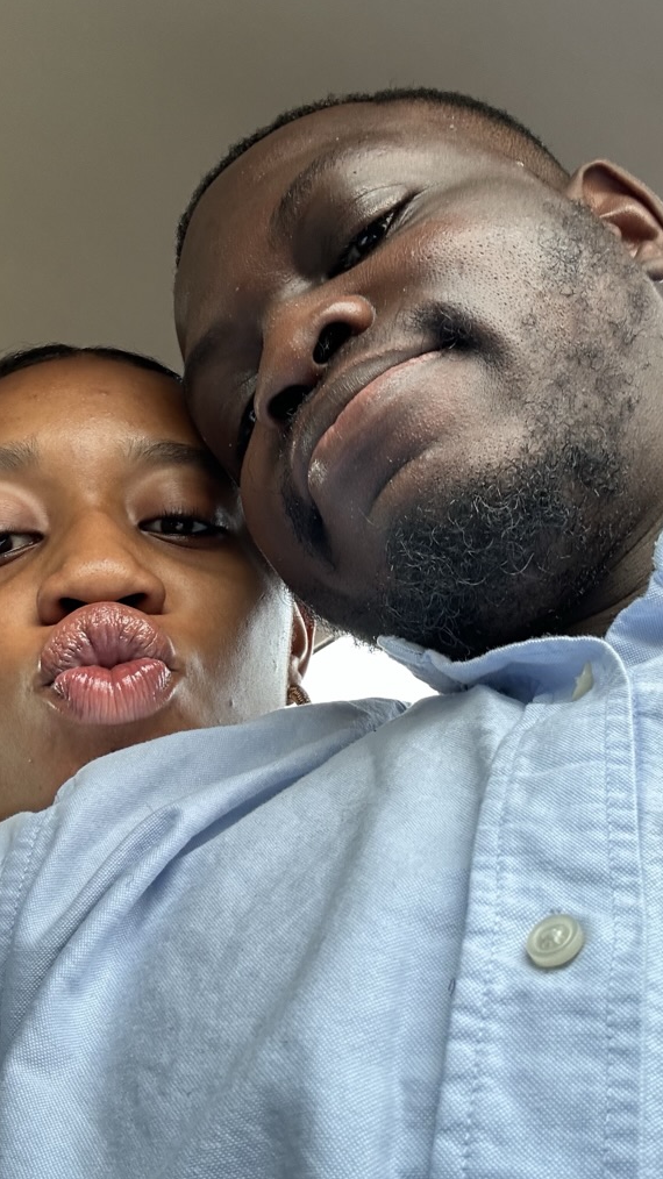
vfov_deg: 59.5
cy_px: 590
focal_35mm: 33
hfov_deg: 35.6
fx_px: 1032
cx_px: 368
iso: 100
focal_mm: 2.69
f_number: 1.9
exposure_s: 1/60
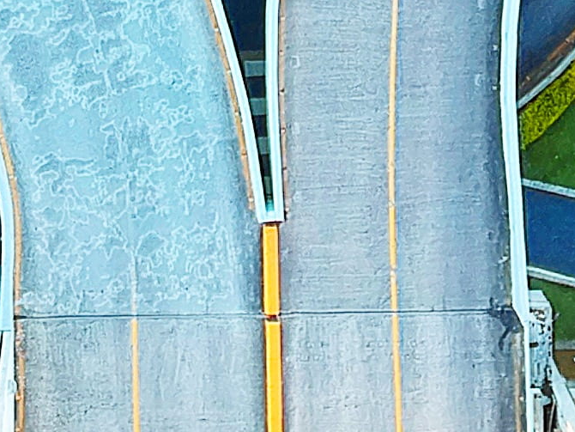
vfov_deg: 8.7
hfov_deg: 13.3
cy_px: -764
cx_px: 113
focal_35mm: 148
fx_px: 2459
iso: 100
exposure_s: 1/80
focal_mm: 4.49
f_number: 2.6
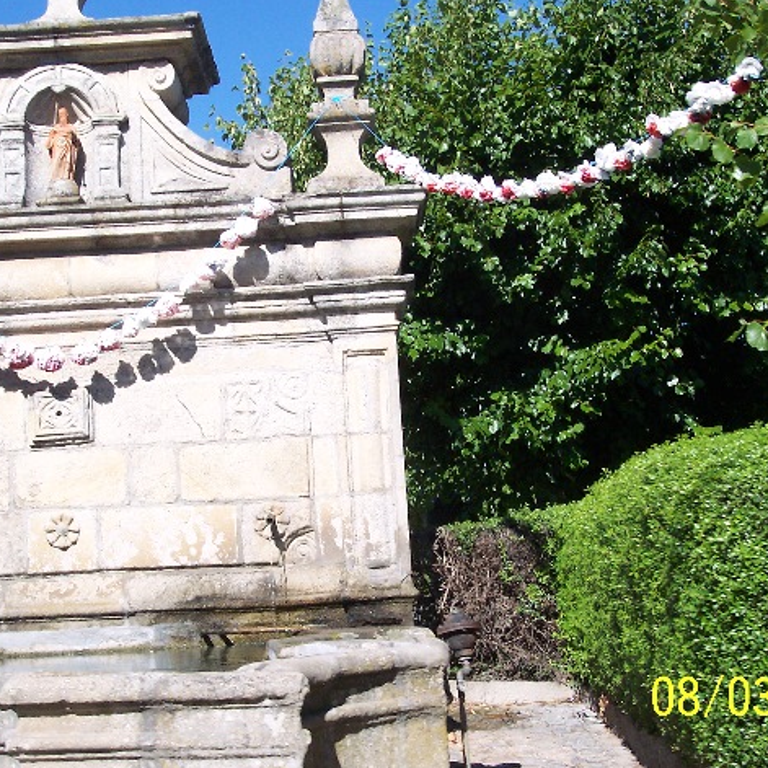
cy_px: 329
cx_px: 316
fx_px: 1431
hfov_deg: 30.0
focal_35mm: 57
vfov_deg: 30.0
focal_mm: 8
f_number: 4.8
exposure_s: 1/500
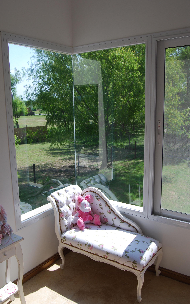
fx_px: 257
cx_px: 89
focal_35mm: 31
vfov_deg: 61.2
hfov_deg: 40.6
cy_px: 153
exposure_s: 1/200
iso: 100
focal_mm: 20
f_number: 7.1
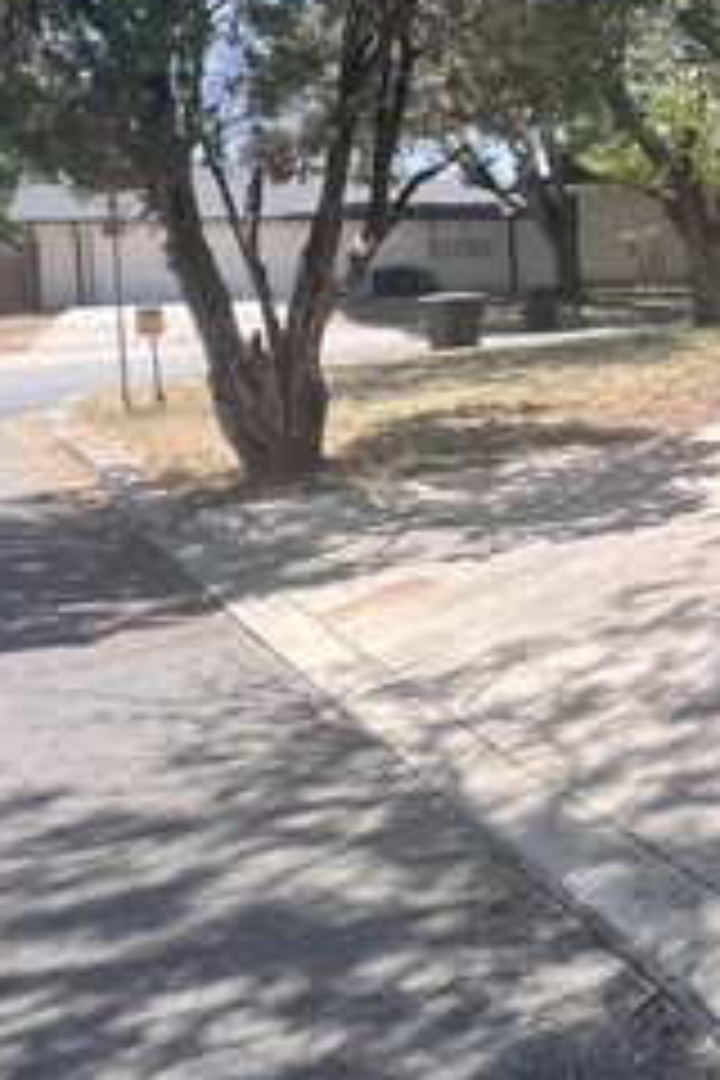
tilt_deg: -1.8
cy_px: 292
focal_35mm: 36
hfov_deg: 23.1
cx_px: 1246
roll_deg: +3.0
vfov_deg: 51.3
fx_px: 1080
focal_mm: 1.57
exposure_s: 1/903
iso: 32
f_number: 1.8
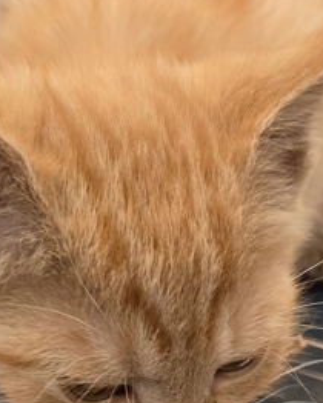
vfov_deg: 38.0
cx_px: 135
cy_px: 288
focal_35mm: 48
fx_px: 573
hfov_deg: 31.4
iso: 320
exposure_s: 1/120
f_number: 1.8
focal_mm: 5.4
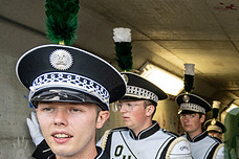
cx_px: 303
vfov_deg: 21.5
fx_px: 405
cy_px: 156
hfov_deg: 27.8
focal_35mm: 61
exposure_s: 1/800
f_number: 4
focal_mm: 24
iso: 1600
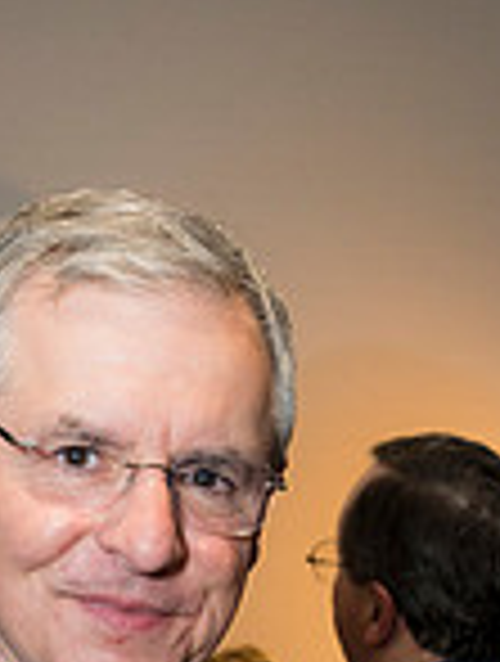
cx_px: 333
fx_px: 1745
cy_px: 1009
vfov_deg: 18.8
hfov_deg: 16.3
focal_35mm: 91
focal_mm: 31
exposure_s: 1/125
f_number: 4
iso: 800
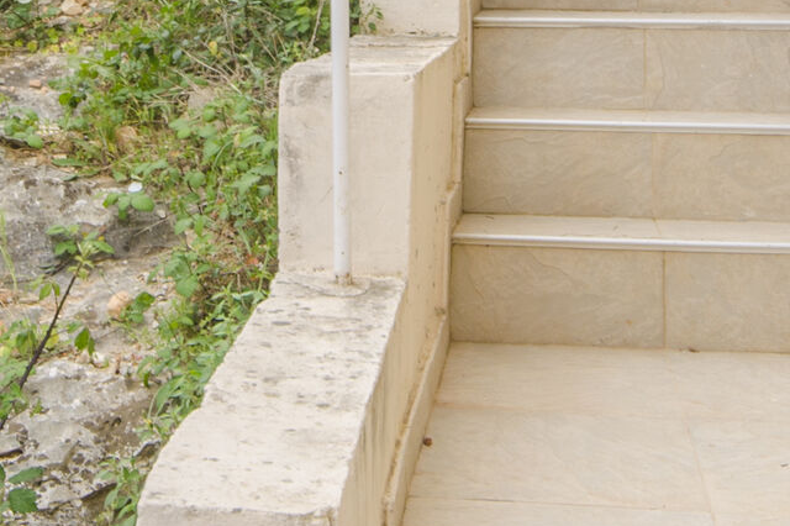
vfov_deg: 15.7
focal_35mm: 85
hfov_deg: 23.6
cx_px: 178
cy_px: -13
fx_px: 1868
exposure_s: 1/160
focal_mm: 13
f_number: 6.3
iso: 100
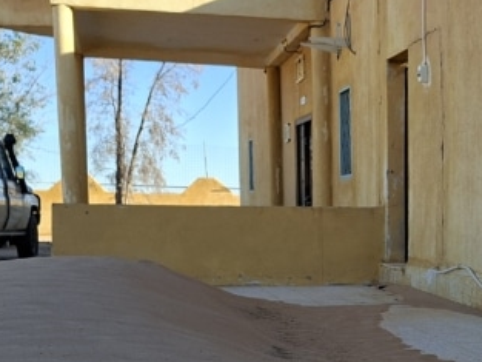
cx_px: 450
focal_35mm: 72
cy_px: 317
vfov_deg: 20.1
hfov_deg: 26.0
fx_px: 1003
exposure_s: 1/1079
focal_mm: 5.54
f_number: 1.8
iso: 40
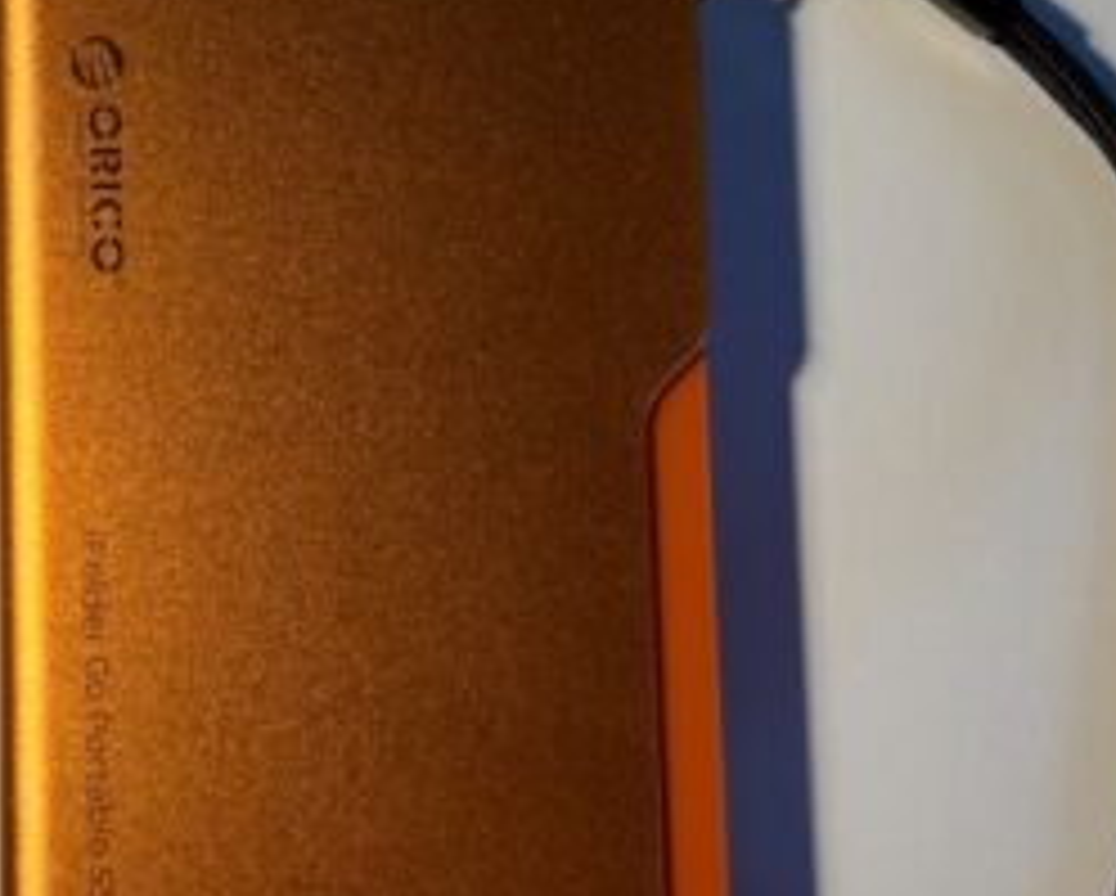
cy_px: 554
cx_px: 482
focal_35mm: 55
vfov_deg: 27.6
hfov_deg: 34.1
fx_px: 1819
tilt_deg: -85.4
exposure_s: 1/100
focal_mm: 2.22
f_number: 2.2
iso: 160
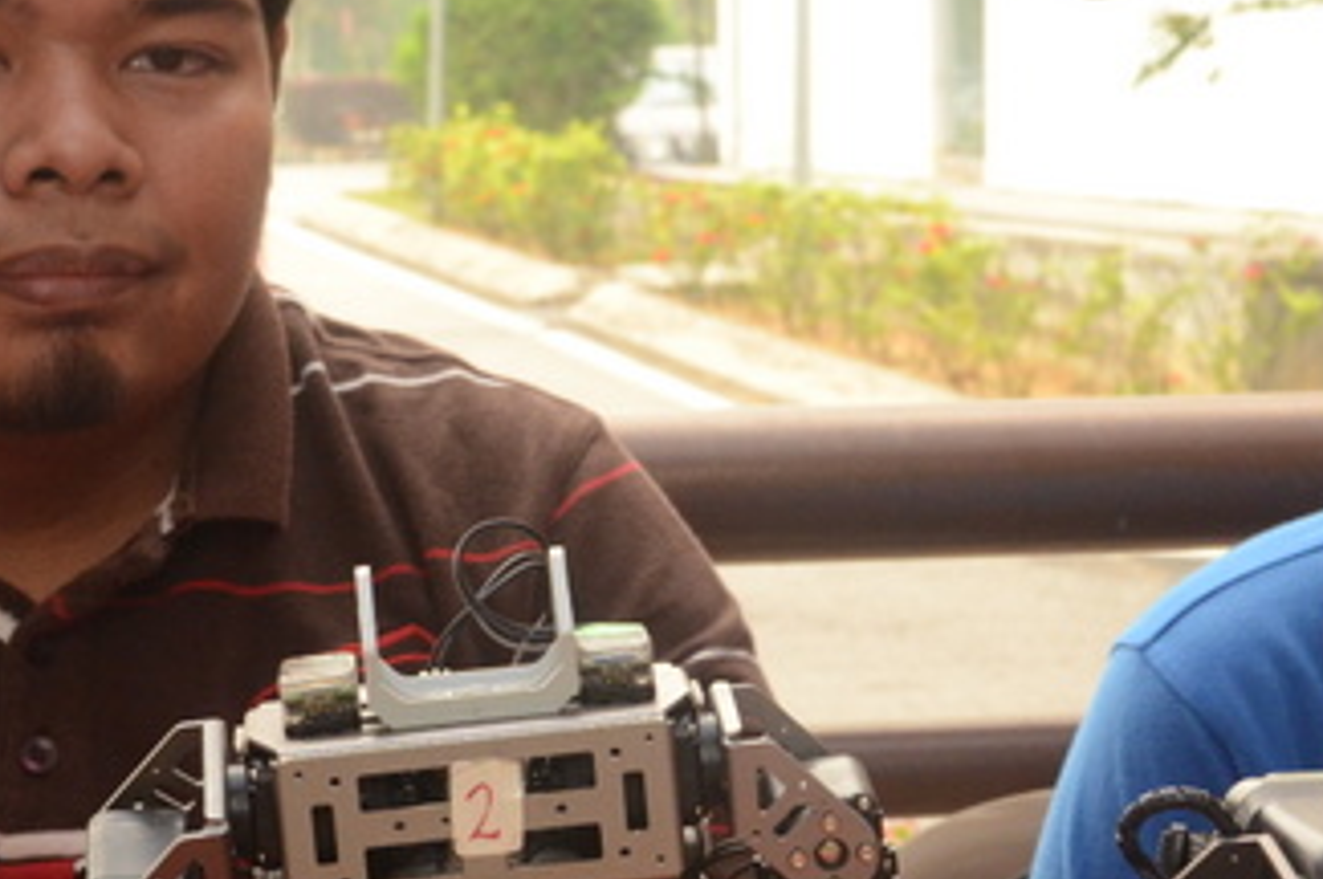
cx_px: 790
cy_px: 460
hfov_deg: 17.3
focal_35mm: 118
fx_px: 4332
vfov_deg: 11.6
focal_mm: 32
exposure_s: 1/200
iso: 1600
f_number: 8
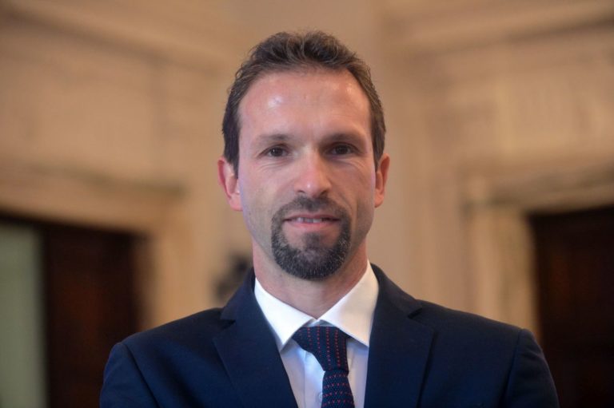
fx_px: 1977
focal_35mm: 116
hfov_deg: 17.7
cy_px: 204
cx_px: 307
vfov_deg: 11.8
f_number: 3.5
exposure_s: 1/200
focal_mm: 116
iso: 2000
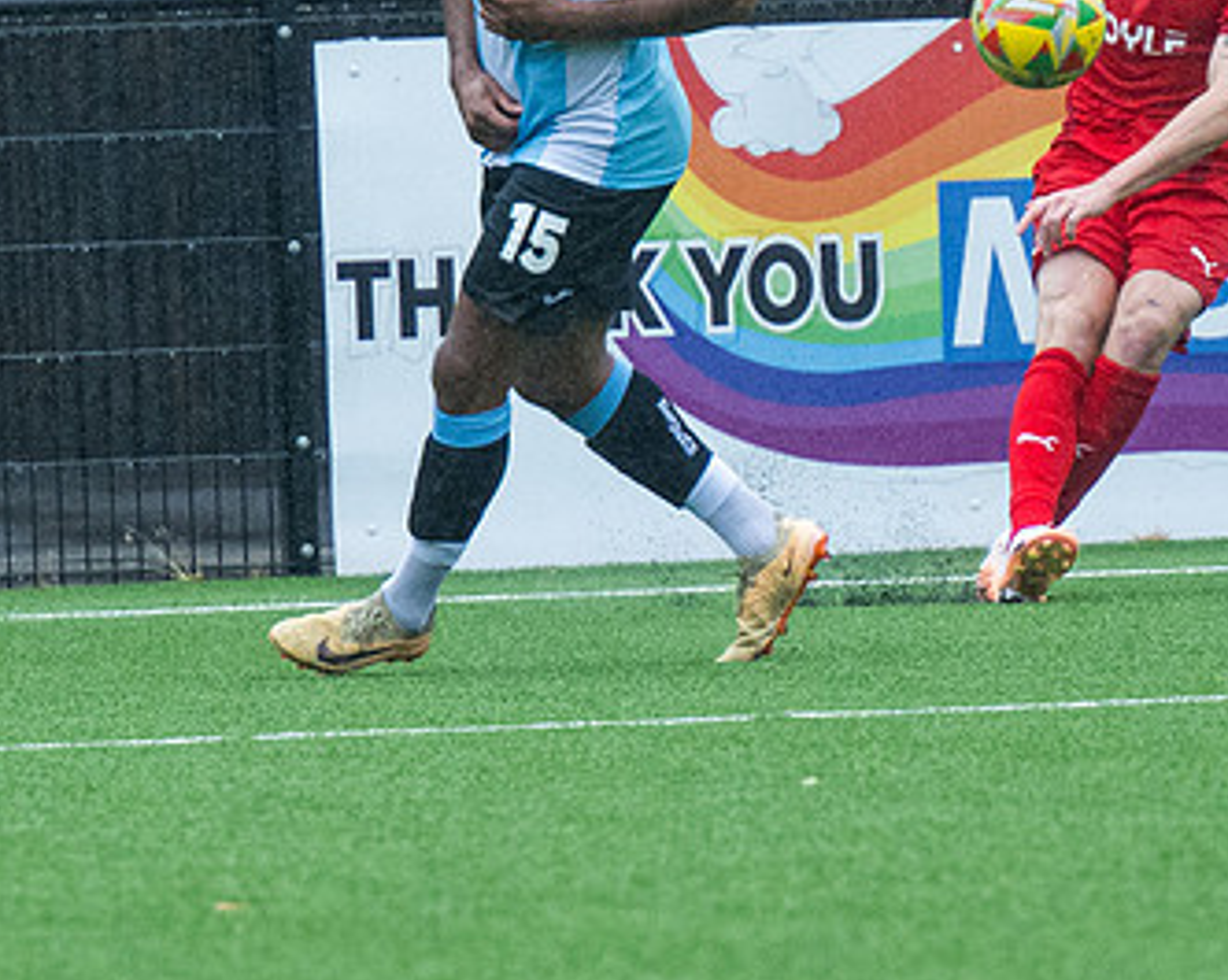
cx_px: 562
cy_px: 691
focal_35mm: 969
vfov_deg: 1.6
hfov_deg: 2.0
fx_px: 35186
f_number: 4
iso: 1000
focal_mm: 210
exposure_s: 1/2000
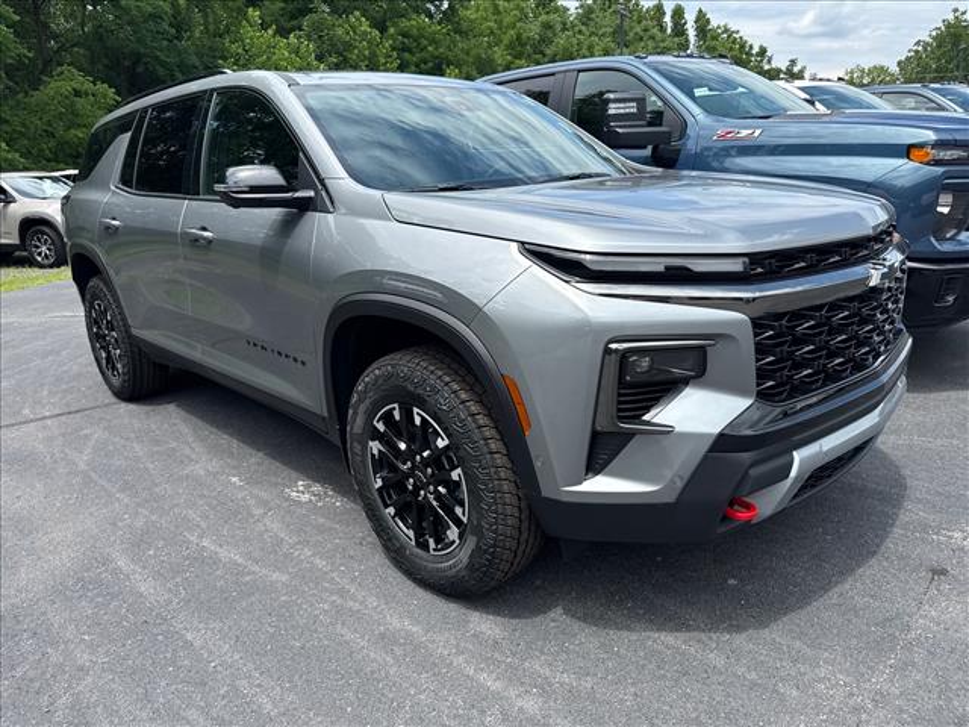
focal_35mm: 24
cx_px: 484
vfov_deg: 56.8
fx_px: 672
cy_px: 364
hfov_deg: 71.6
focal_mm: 6.76
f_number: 1.78
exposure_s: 1/3425
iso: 100
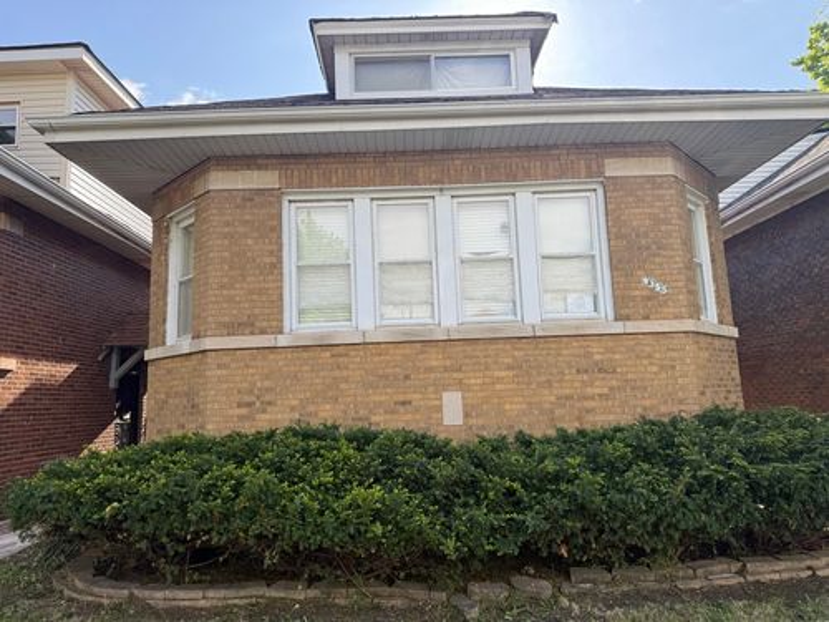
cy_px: 311
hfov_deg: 71.6
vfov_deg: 56.8
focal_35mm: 24
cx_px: 414
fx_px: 575
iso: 80
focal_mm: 6.76
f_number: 1.78
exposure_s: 1/1032
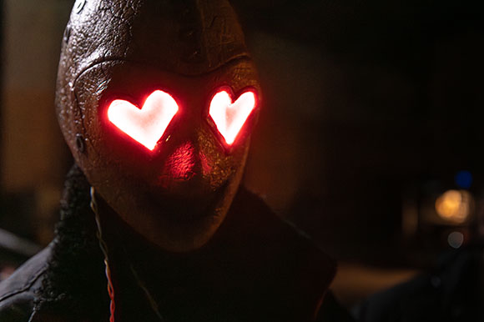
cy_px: 161
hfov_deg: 41.1
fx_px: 645
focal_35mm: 48
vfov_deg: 28.0
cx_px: 242
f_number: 4
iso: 3200
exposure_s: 1/60
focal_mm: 48
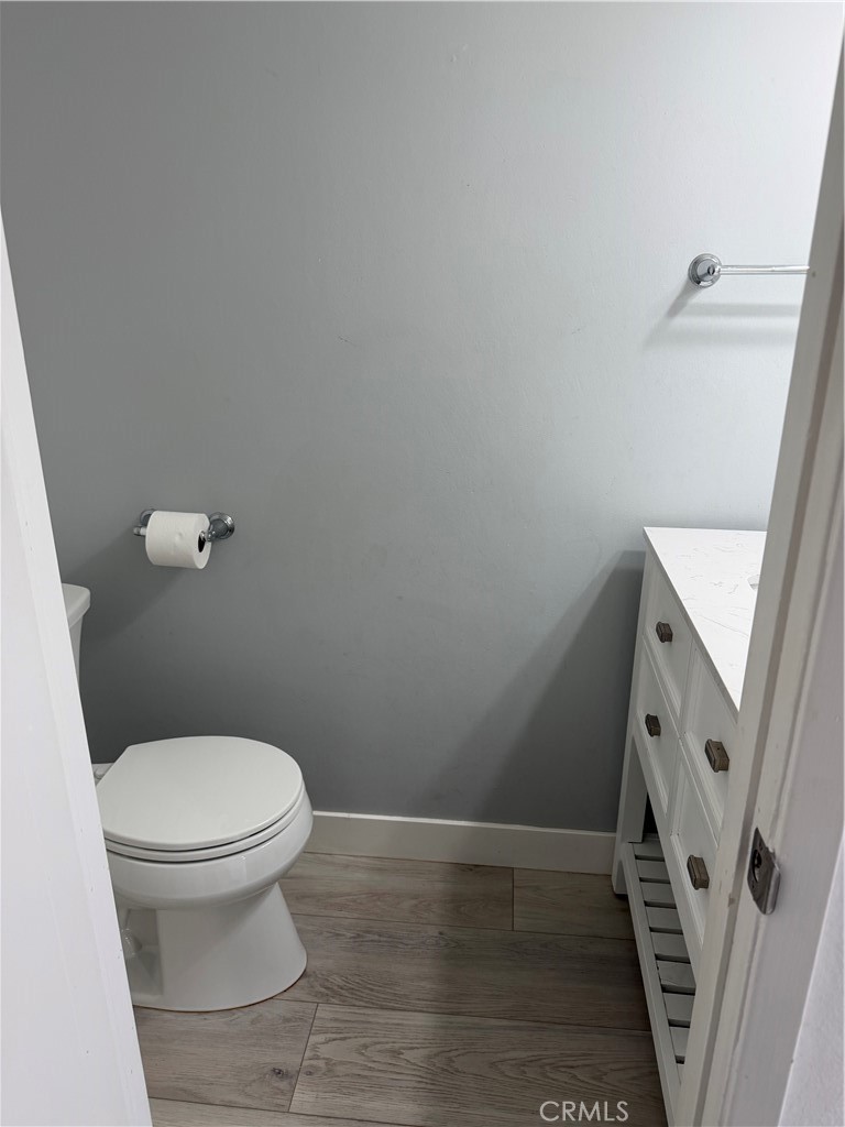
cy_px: 564
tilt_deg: -19.4
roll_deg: -0.1
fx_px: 781
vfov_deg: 71.6
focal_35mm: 24
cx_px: 422
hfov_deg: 56.8
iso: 125
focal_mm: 6.76
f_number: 1.78
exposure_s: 1/120
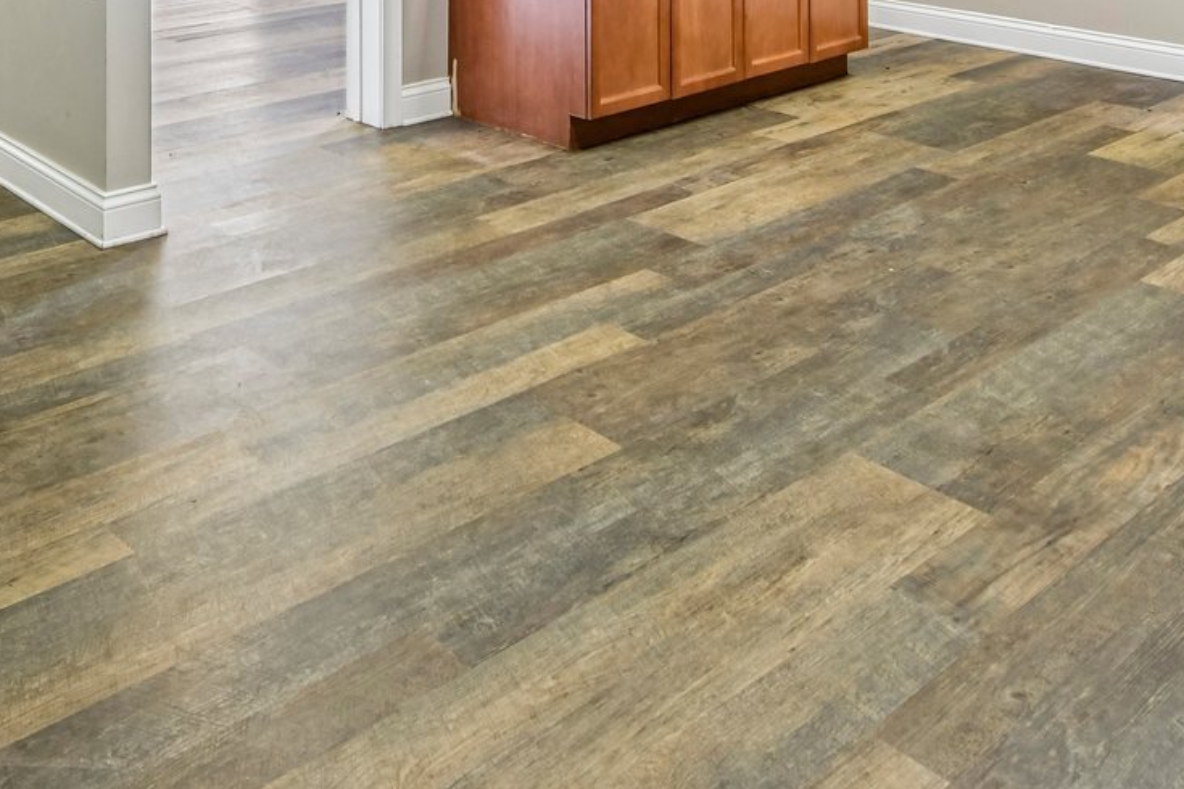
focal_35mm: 39
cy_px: -247
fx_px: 1283
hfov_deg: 48.3
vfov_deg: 28.0
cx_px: 350
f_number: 8
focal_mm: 14
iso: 400
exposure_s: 1/20
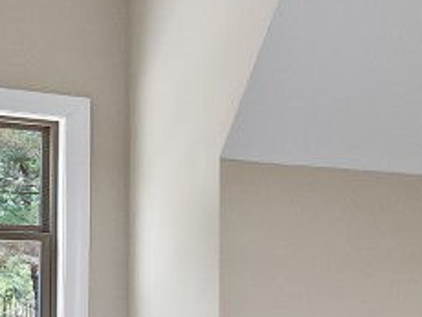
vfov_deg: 14.5
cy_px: 352
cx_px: 861
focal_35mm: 100
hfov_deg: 15.4
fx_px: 1220
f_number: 5.6
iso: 400
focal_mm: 8
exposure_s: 1/4
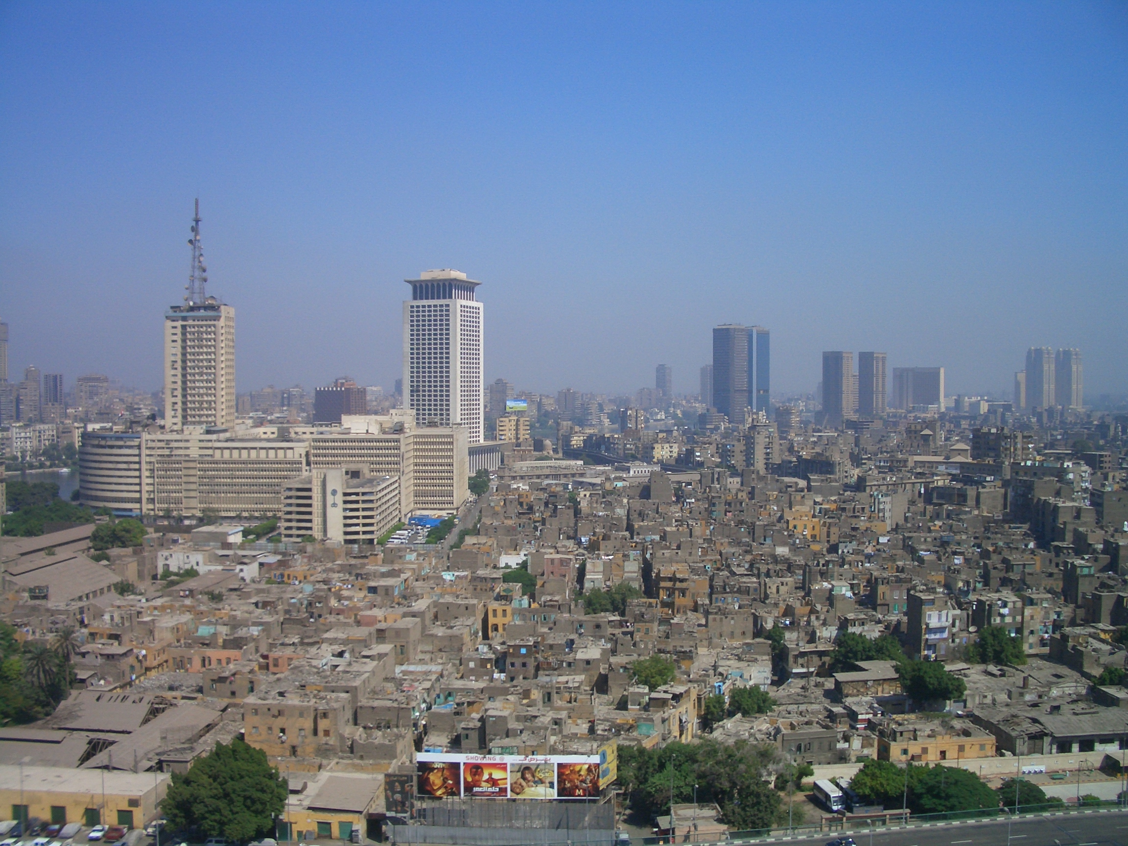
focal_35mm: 35
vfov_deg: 40.7
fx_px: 1141
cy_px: 423
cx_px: 564
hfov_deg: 52.6
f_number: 4.3
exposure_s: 1/800
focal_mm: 5.8
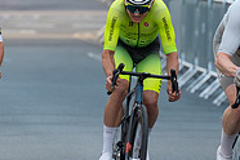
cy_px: 59
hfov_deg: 2.6
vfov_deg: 1.7
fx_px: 5353
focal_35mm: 803
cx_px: 205
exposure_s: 1/640
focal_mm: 175
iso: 800
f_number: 4
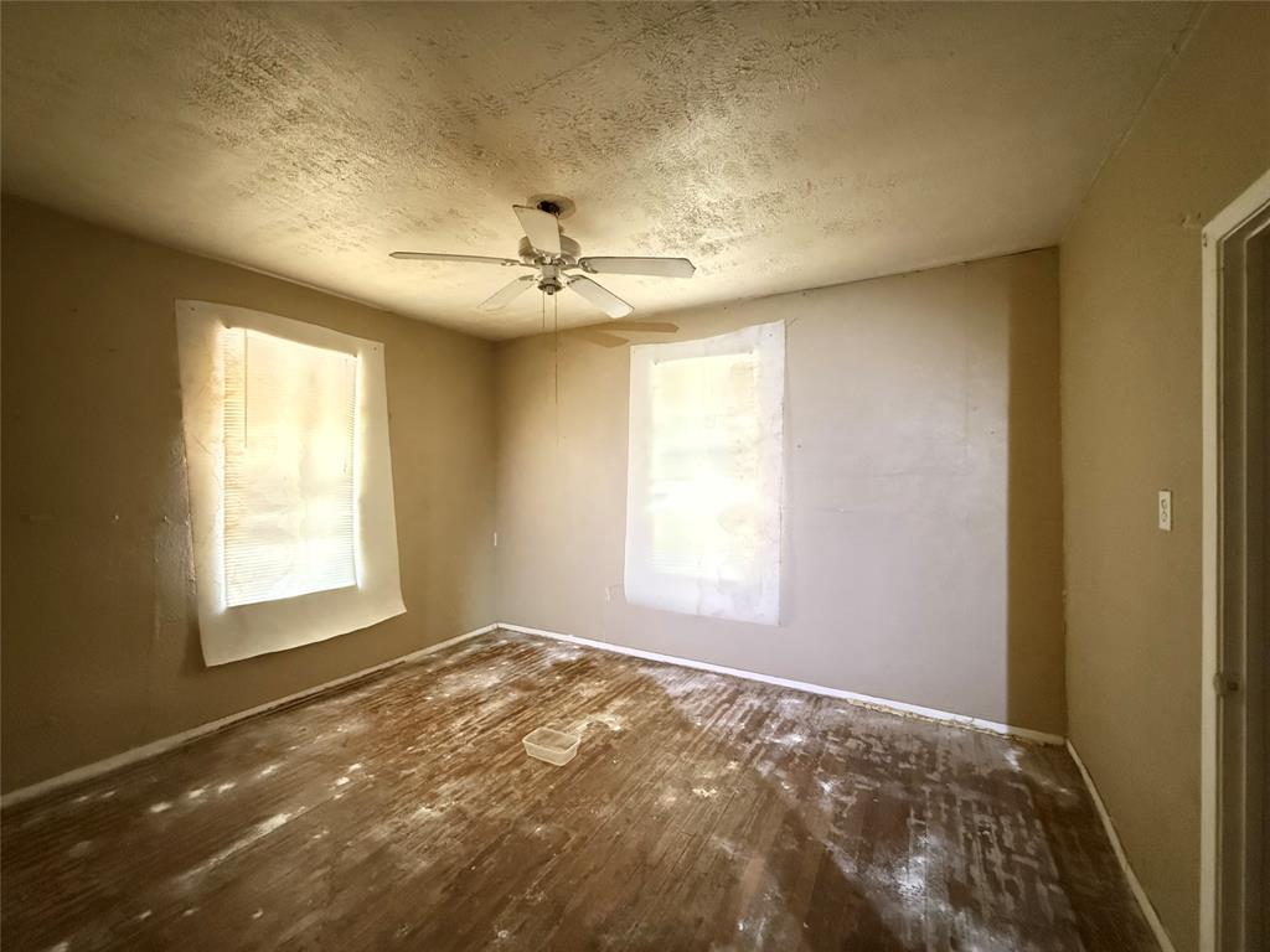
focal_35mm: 14
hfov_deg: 102.1
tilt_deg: +0.2
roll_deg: +0.8
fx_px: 514
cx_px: 635
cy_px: 476
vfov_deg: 85.7
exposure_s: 1/29
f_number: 2.2
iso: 2500
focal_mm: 2.22
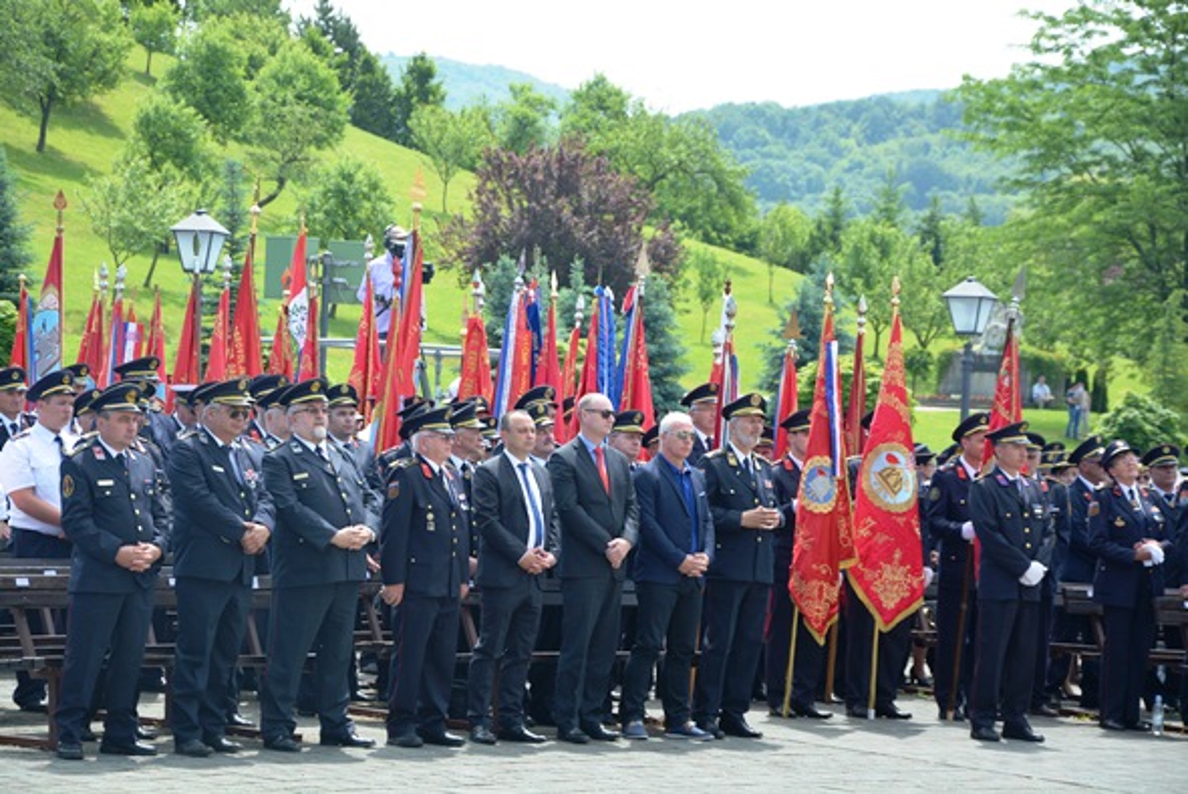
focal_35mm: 128
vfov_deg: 10.8
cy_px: 397
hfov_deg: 16.1
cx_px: 594
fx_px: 4209
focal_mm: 85
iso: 200
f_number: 5.6
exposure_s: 1/200
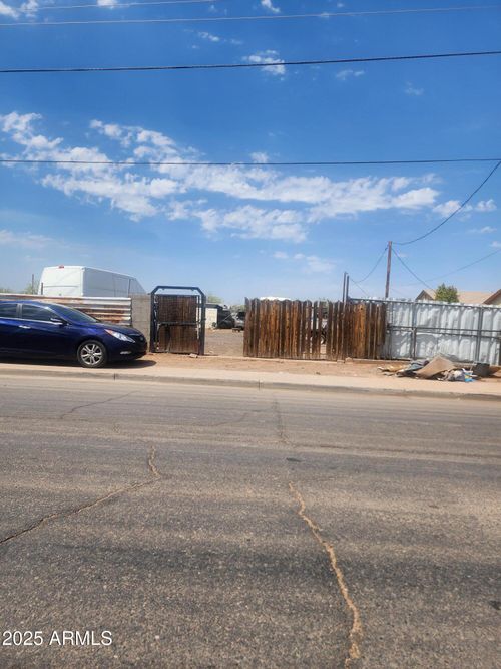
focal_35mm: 23
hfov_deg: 58.9
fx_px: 444
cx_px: 250
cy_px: 334
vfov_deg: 73.9
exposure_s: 1/1619
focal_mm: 6.4
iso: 12
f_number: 1.8
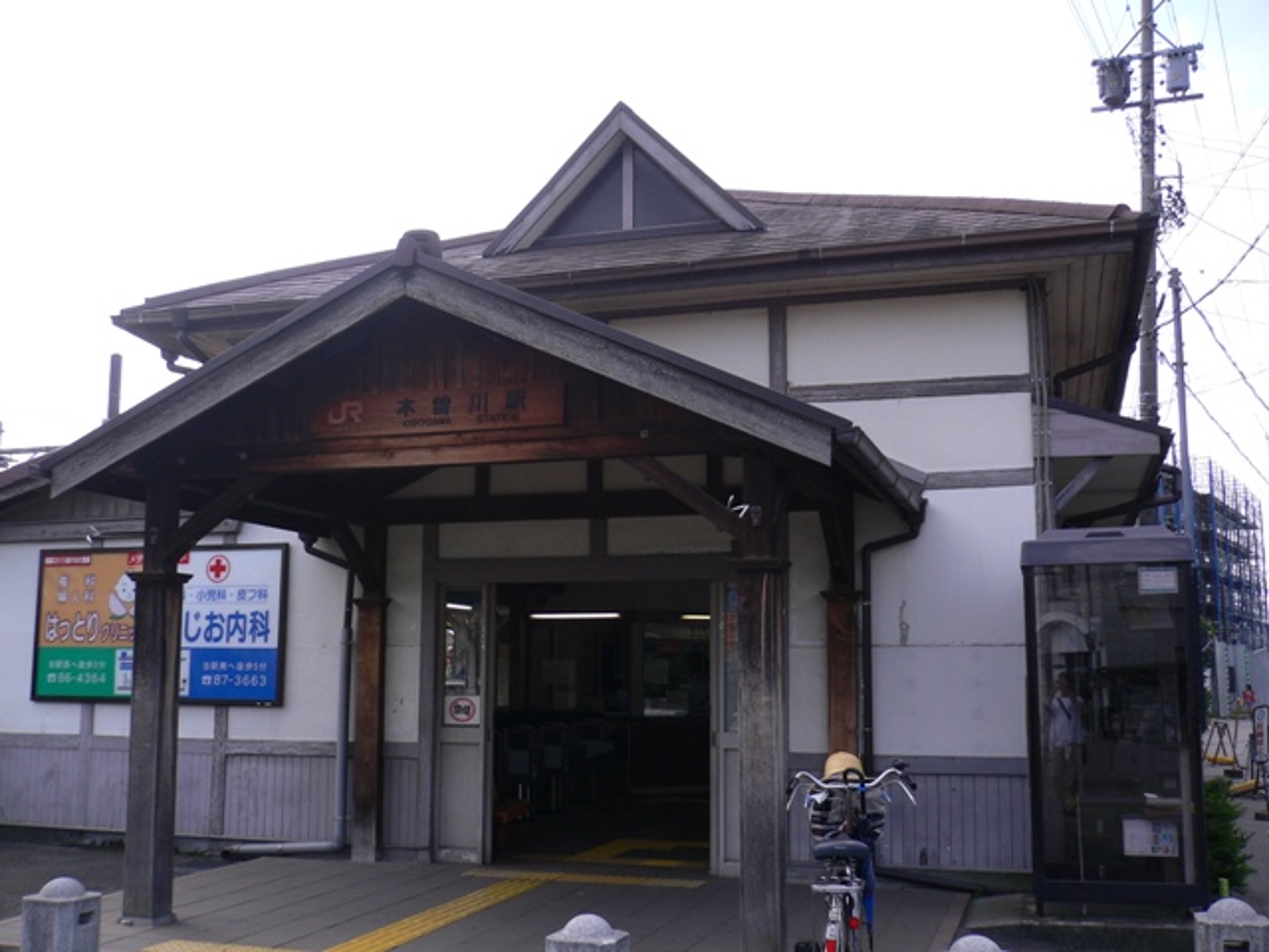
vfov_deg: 40.7
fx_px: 1283
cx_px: 634
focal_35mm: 35
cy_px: 476
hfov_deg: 52.6
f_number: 2.8
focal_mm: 5.8
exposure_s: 1/500
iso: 80
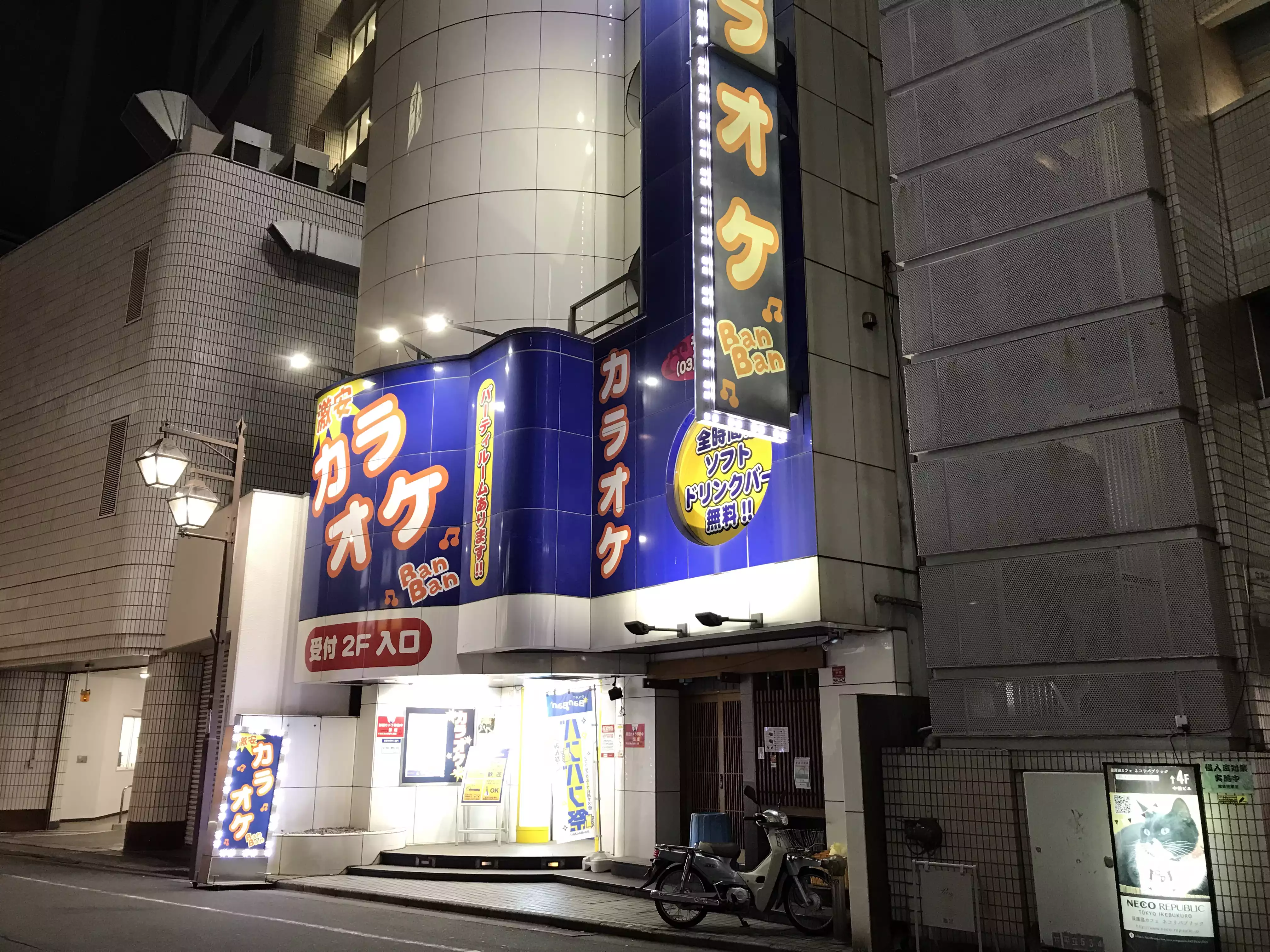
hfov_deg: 63.4
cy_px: 476
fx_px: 1027
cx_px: 635
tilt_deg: +15.7
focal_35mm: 28
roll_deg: -0.4
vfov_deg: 49.7
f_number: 1.8
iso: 50
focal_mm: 3.99
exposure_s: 1/17
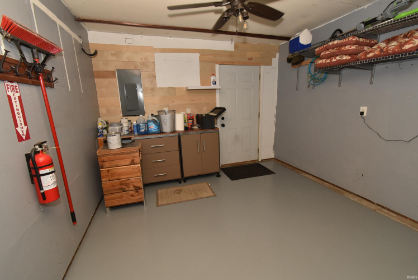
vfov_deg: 77.4
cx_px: 209
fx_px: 174
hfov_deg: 100.3
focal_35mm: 15
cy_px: 140
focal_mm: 10
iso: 400
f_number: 9
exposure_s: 1/100
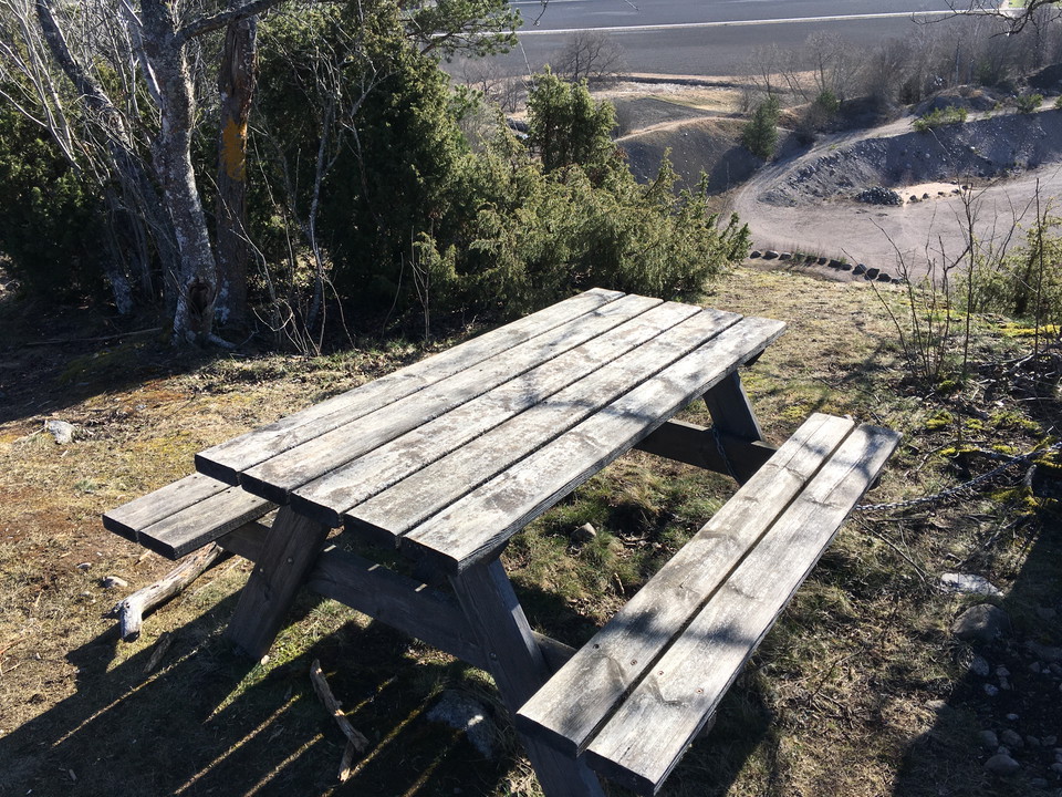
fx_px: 890
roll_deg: +1.3
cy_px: 398
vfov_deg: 48.2
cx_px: 531
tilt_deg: -26.3
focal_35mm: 29
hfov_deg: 61.7
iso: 25
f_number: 2.2
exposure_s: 1/962
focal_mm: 4.15
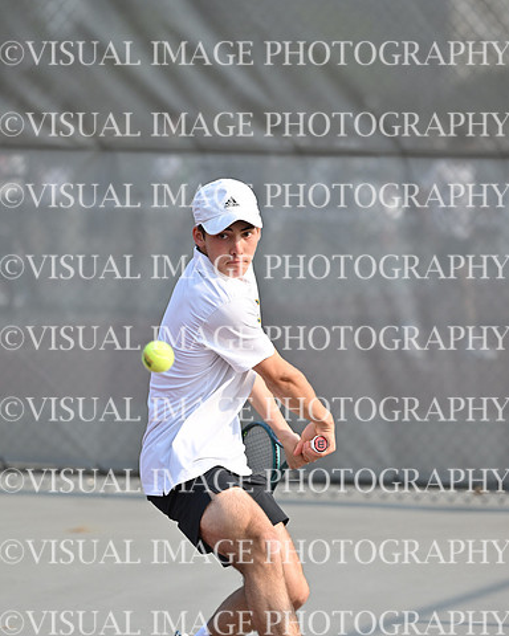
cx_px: 255
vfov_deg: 8.5
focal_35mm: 227
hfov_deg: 6.8
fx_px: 4275
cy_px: 374
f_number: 4
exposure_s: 1/6400
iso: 800
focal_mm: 200
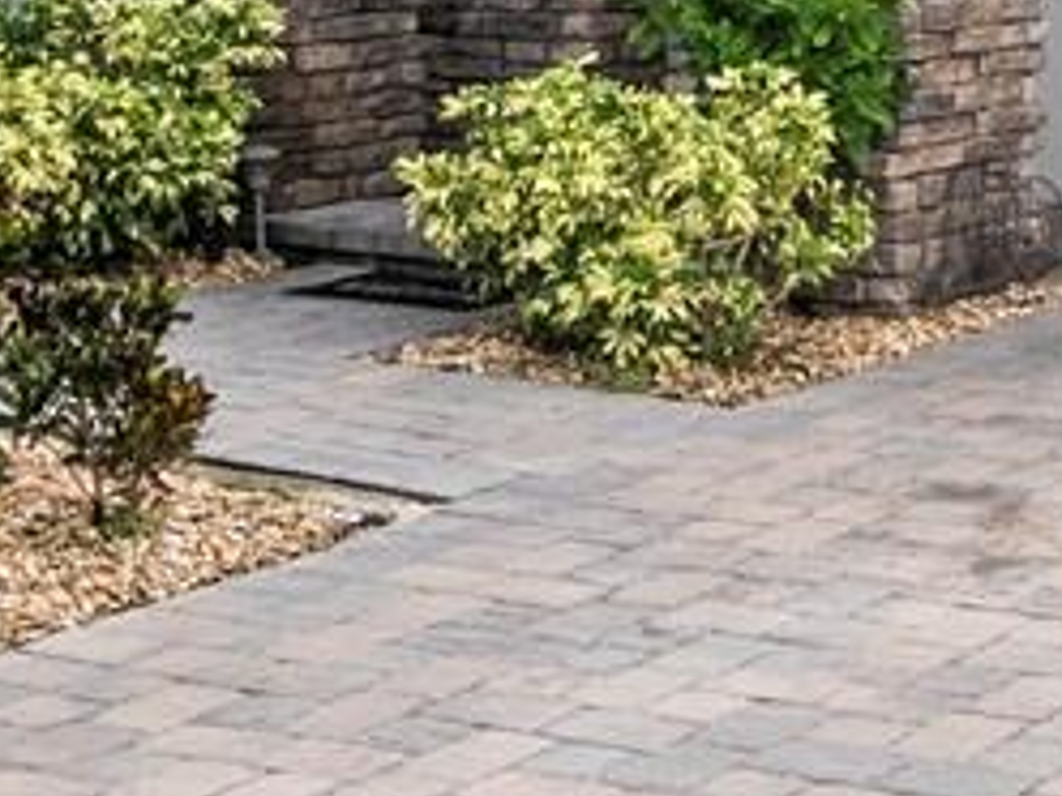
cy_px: -1155
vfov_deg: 10.8
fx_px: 3559
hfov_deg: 16.1
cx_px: 1396
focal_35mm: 116
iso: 200
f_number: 11
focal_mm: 9
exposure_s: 1/1250
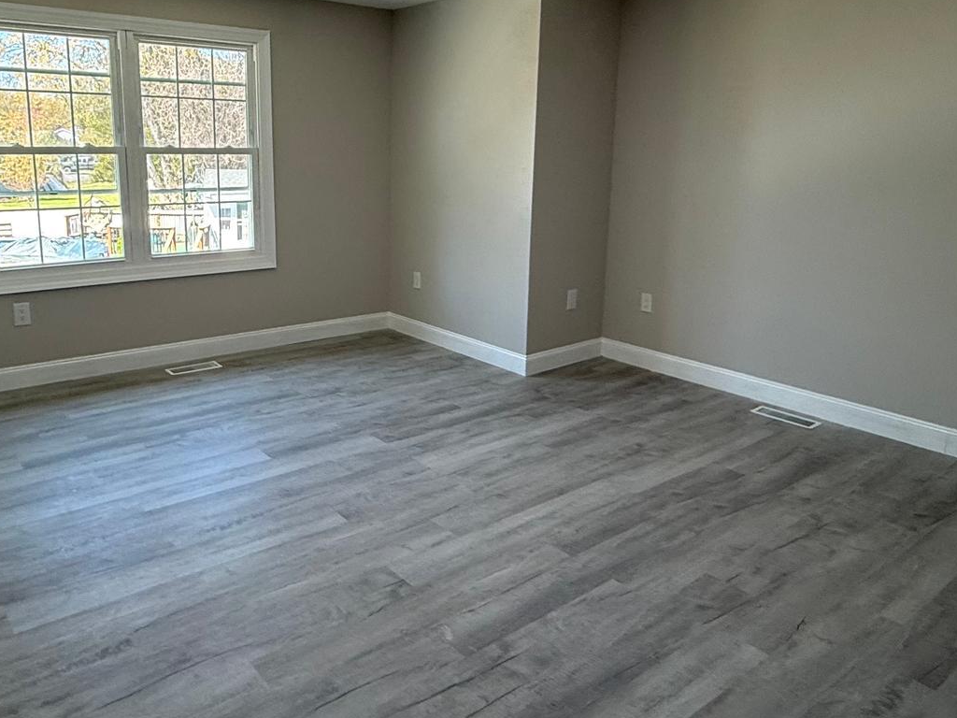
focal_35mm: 28
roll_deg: -0.9
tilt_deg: -11.0
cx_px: 408
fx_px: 774
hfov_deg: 63.1
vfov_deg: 49.4
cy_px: 287
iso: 125
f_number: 2.2
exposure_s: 1/120
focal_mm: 2.22
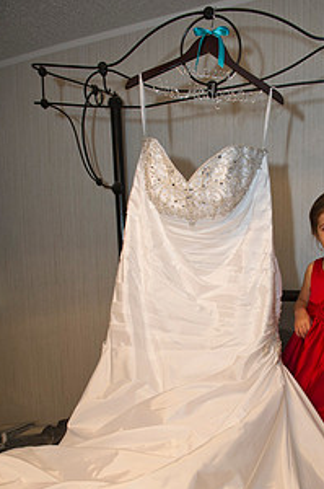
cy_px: 341
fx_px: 488
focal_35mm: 36
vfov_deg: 51.8
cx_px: 232
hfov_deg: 36.1
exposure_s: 1/100
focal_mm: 24
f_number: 3.2
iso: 640
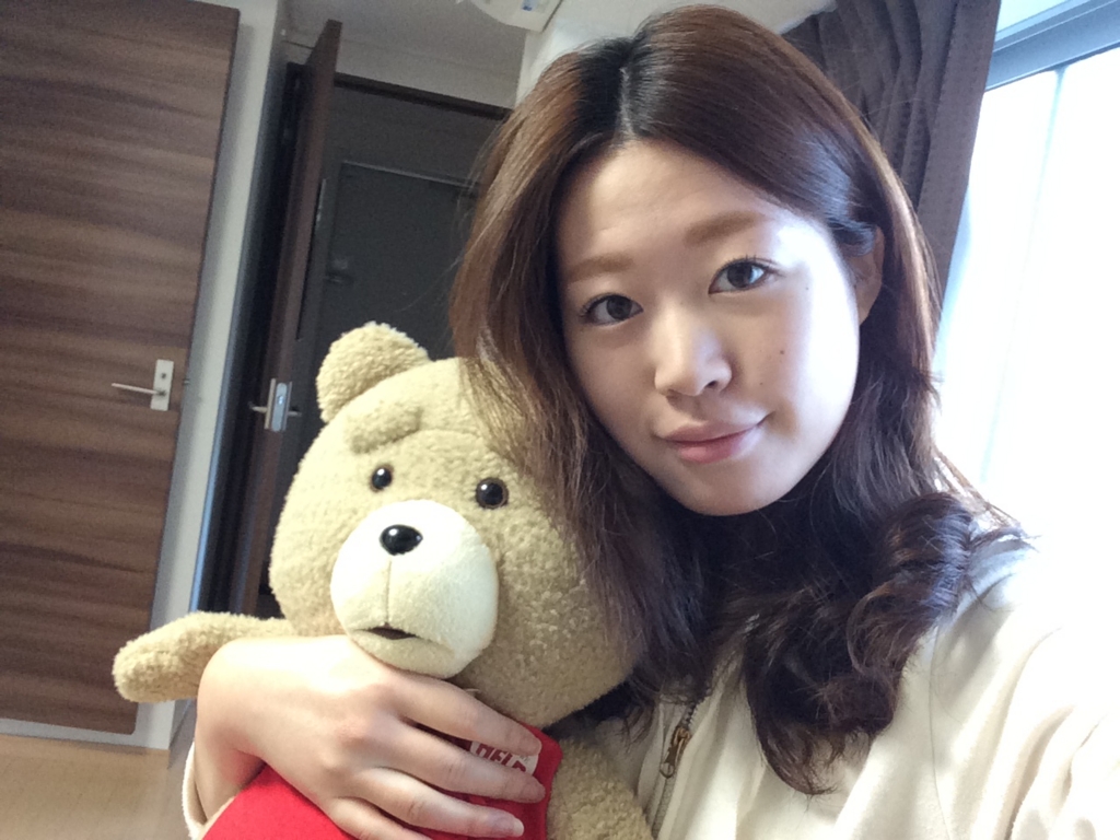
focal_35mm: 31
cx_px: 560
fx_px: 1003
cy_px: 420
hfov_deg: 58.4
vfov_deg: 45.4
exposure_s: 1/30
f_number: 2.4
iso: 200
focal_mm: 2.15
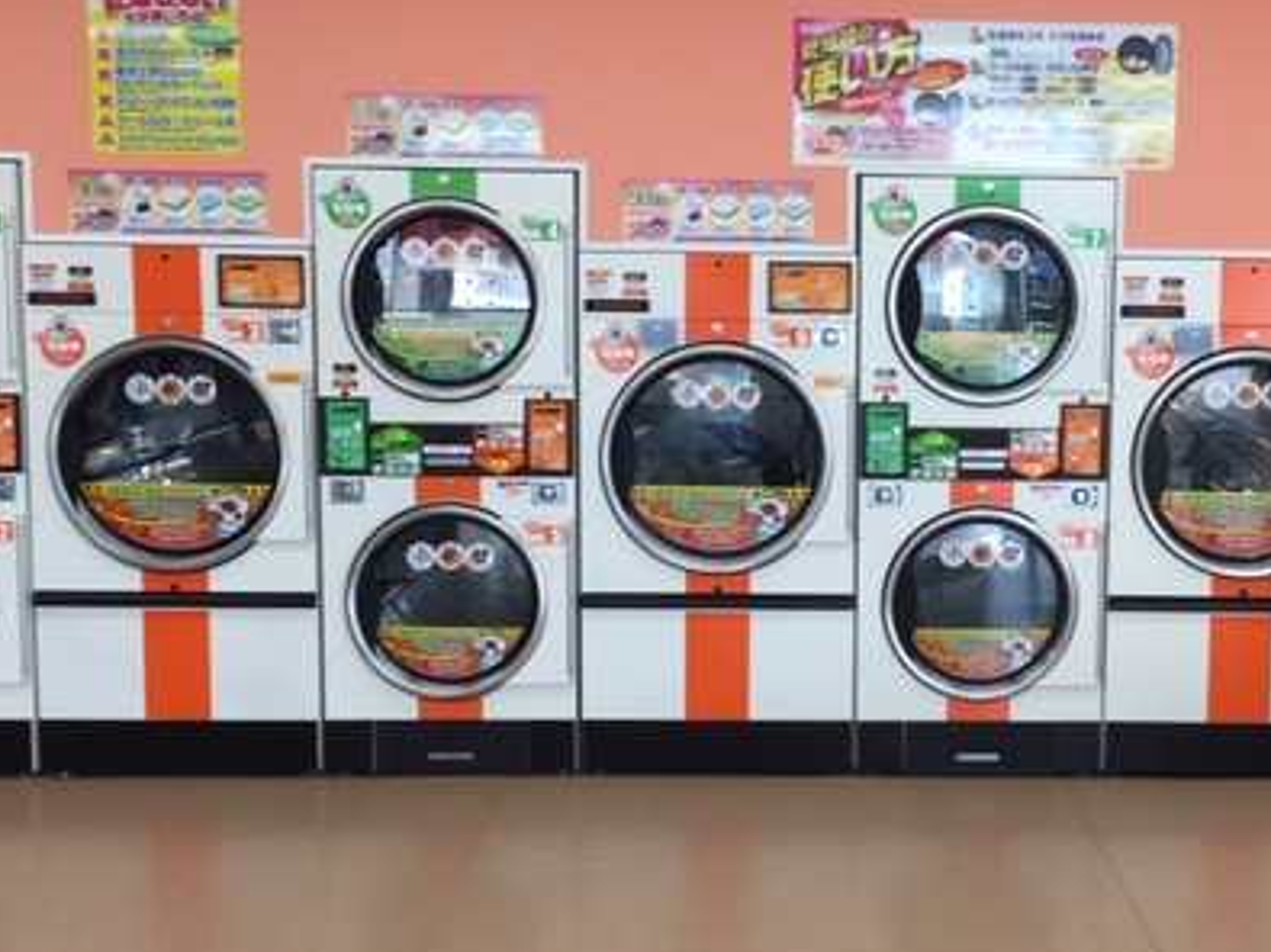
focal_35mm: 47
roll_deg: -0.7
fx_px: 1725
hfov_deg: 40.1
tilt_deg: -5.8
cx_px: 814
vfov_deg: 30.8
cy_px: 434
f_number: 2.2
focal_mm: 4.15
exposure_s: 1/60
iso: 25
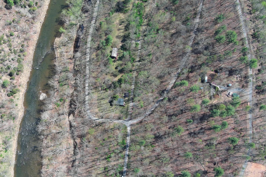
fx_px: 281
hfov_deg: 50.0
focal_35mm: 38
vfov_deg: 35.0
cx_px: 95
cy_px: 101
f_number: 2.8
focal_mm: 10.57
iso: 100
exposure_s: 1/561
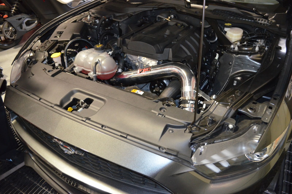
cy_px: 97
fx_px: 219
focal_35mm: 27
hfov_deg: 67.5
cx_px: 146
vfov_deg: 47.7
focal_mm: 18
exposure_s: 1/60
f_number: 3.5
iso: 3200
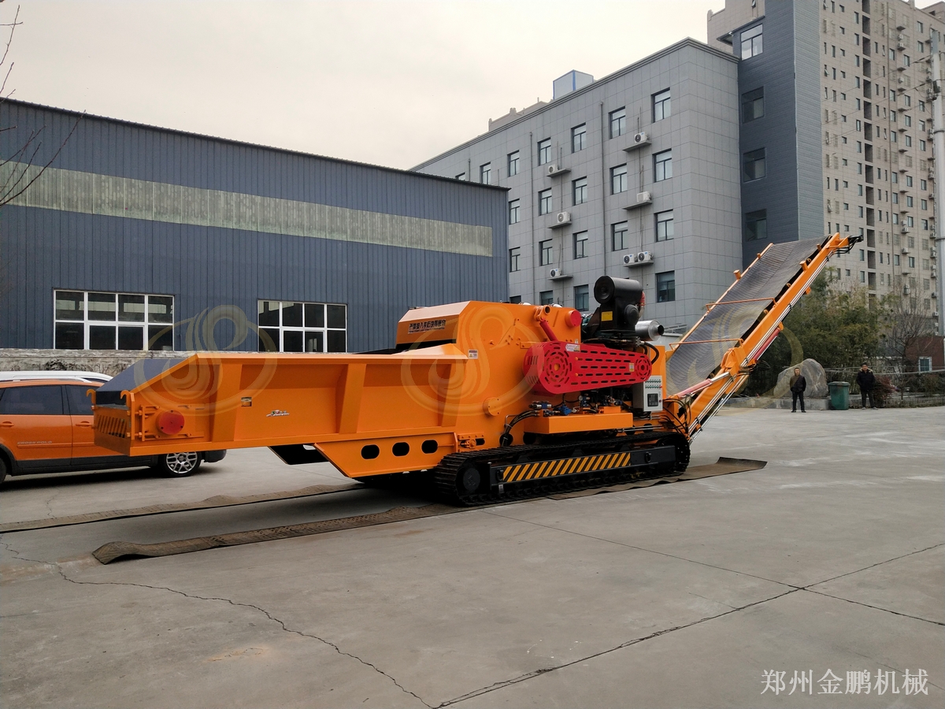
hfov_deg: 60.0
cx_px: 472
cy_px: 354
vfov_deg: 46.8
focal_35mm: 30
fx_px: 819
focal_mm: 3.95
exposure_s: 1/836
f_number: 1.8
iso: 133
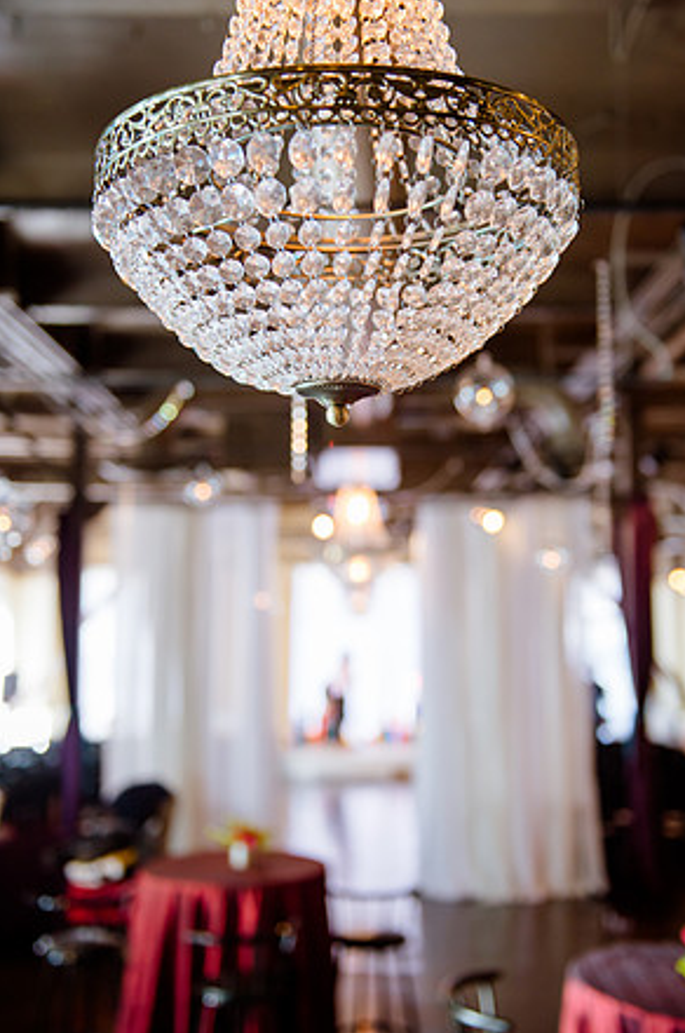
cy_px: 509
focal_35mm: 43
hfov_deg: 31.1
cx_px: 346
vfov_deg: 45.5
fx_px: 1231
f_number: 2.8
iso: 1000
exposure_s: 1/160
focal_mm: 42
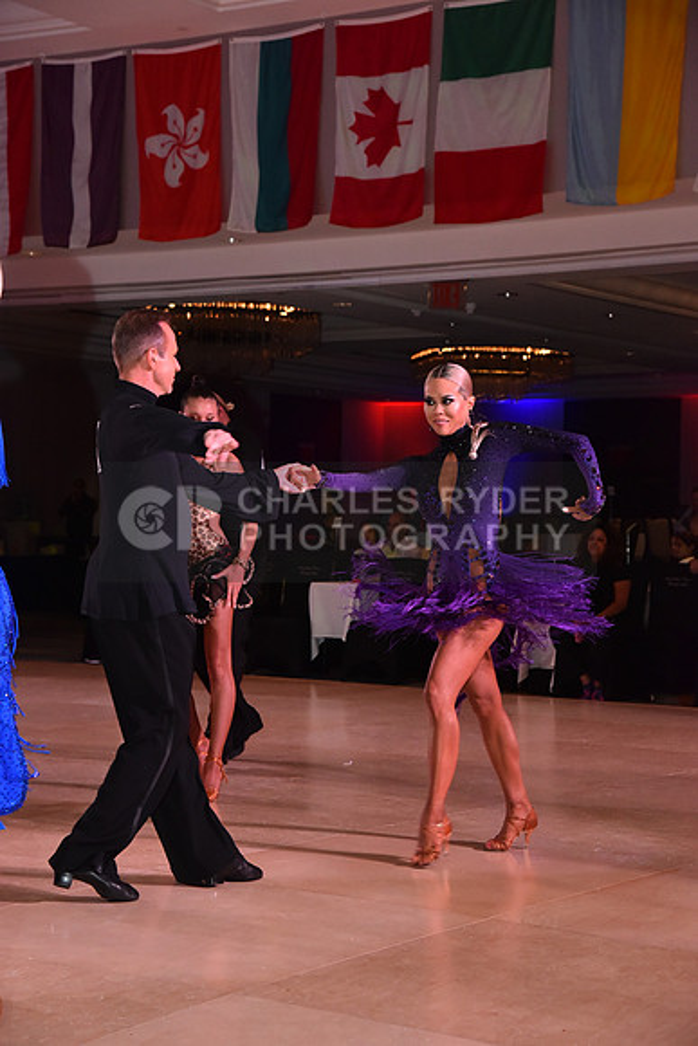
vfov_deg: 28.8
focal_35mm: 70
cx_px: 349
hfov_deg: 19.5
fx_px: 2034
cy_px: 523
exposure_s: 1/320
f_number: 7.1
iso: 2500
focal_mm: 70
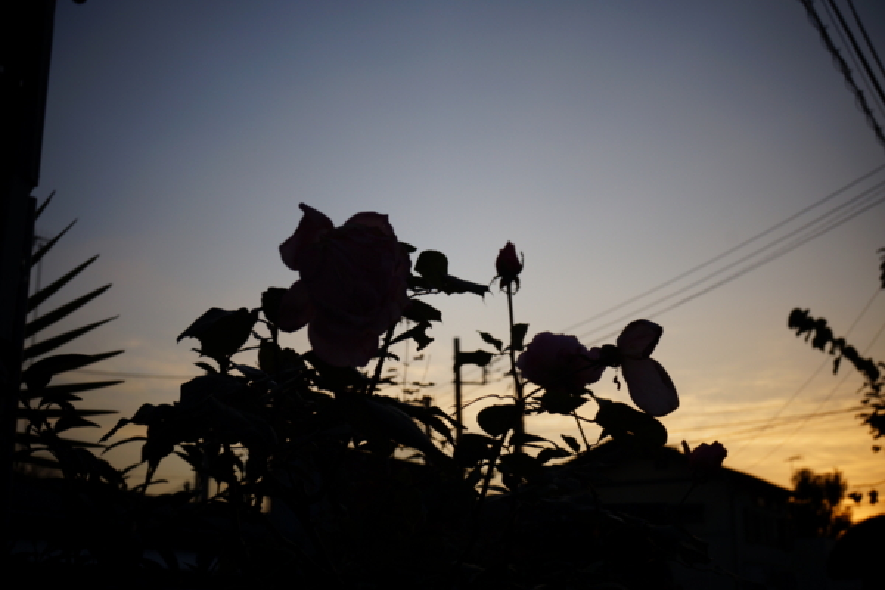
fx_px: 1291
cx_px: 442
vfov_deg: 25.8
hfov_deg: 37.9
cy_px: 295
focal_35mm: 52
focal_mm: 35
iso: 100
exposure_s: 1/250
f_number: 9
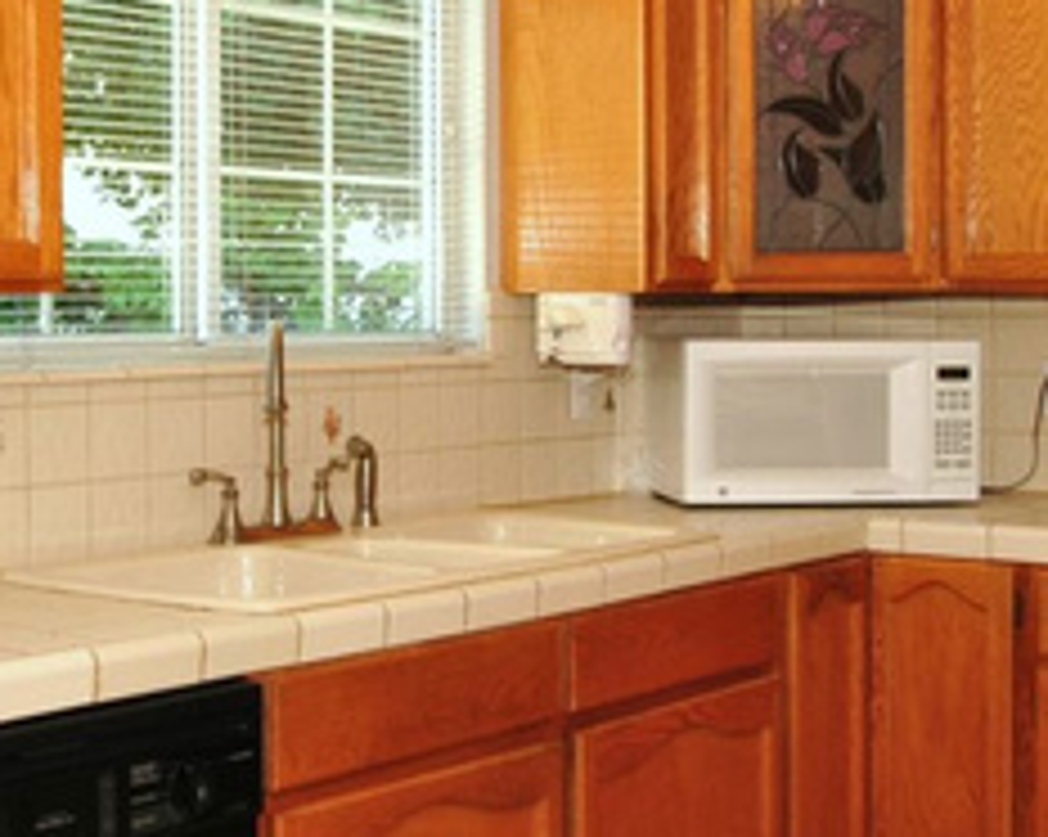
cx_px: 391
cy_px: 416
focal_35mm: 62
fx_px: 1921
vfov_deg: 24.6
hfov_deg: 30.4
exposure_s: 1/125
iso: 200
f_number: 4.5
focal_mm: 16
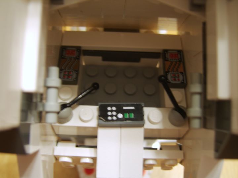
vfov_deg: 45.4
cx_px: 119
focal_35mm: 31
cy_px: 89
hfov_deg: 58.4
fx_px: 213
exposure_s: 1/3
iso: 71
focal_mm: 8.13
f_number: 2.7
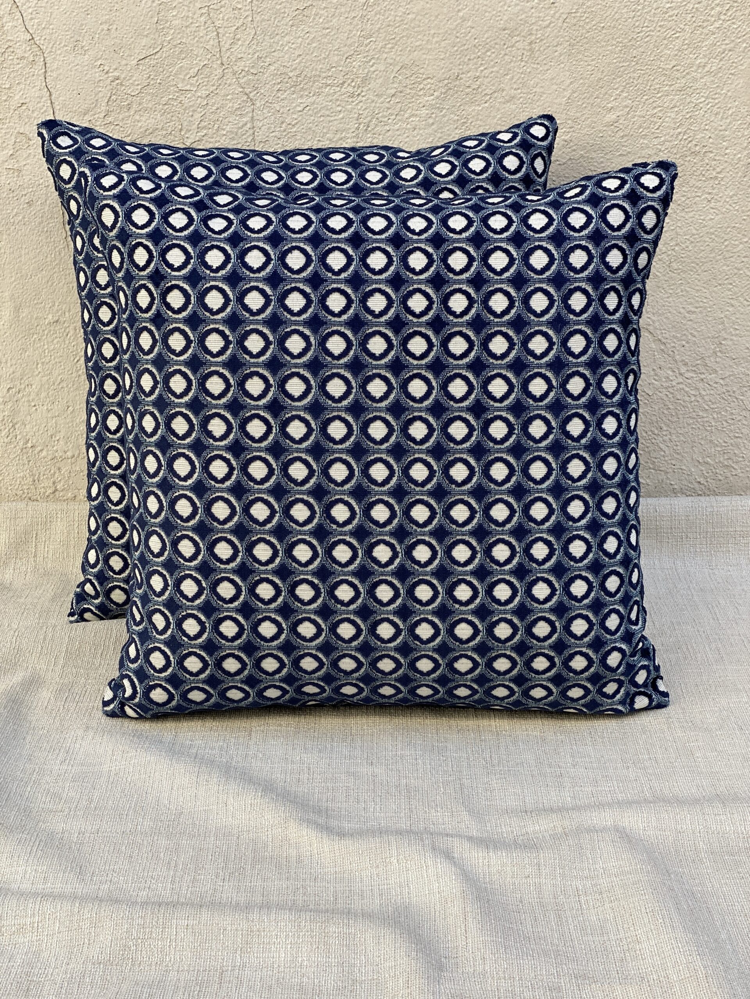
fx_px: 1502
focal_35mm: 52
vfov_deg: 36.8
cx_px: 375
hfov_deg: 28.0
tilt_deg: -20.3
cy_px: 500
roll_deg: +0.3
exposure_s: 1/132
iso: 20
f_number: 2
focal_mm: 6
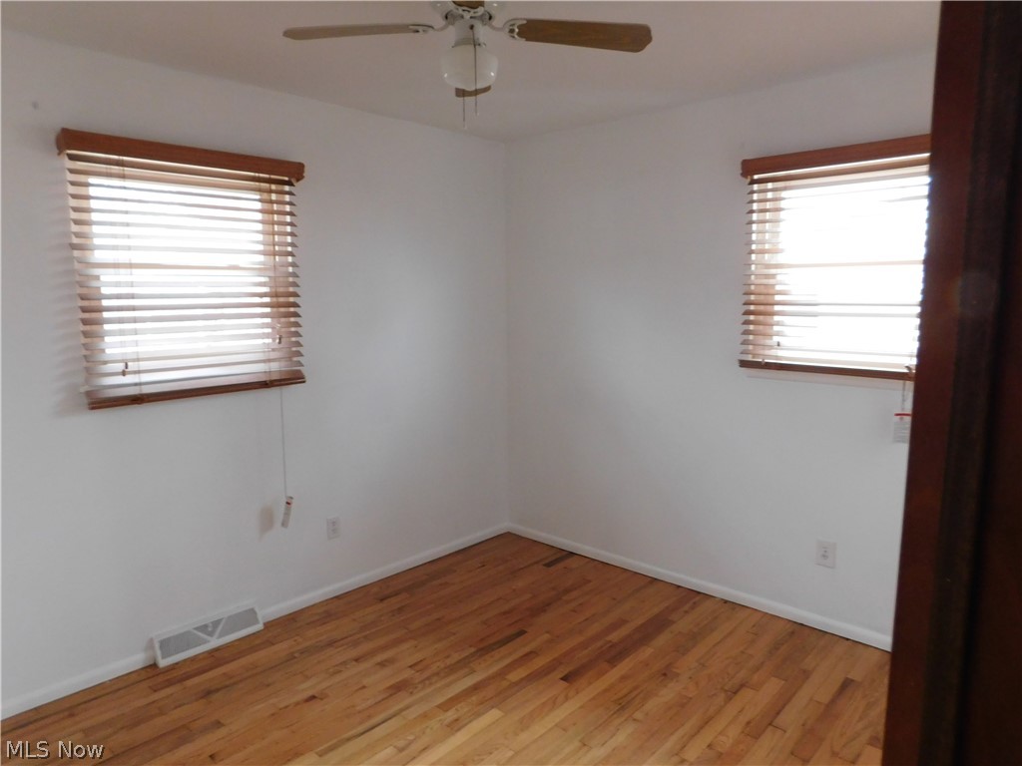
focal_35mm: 23
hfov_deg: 73.9
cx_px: 511
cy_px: 383
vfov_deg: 58.9
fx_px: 679
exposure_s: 1/30
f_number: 3
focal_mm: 4
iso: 320
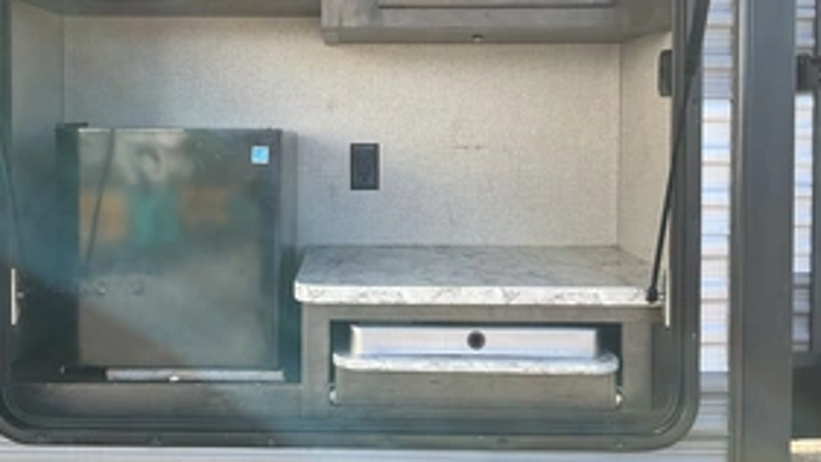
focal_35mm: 45
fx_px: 980
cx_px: 333
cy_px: 155
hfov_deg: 45.3
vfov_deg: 26.4
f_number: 1.8
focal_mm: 3
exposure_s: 1/344
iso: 25
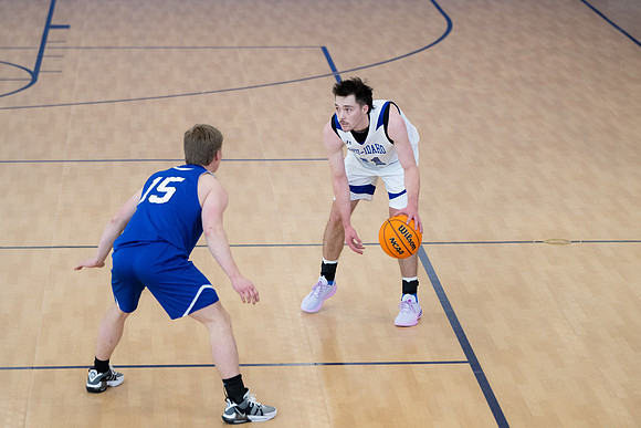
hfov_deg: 14.1
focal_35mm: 146
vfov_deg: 9.4
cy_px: 171
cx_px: 341
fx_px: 2598
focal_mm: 110
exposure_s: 1/500
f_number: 2.8
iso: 2000
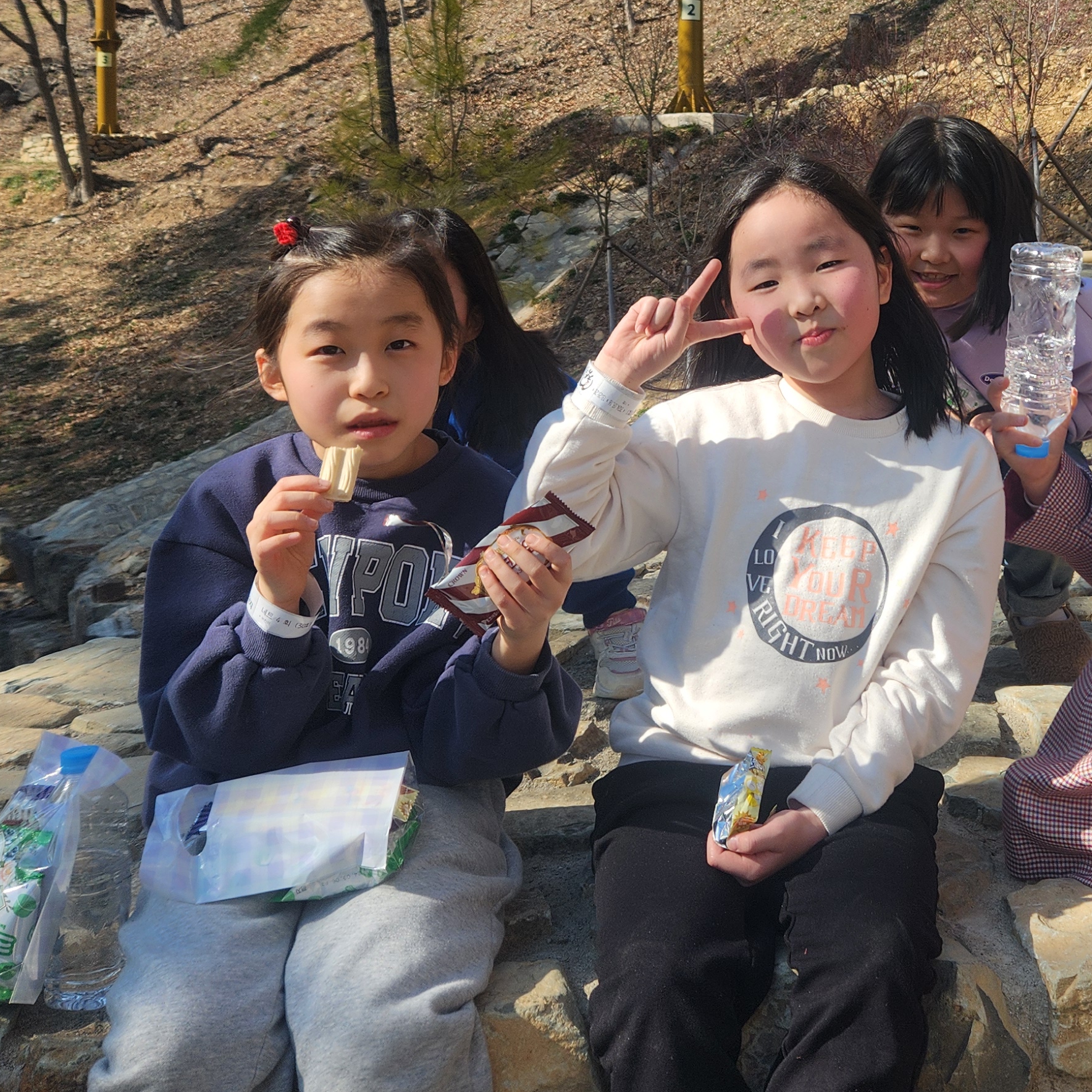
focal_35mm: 46
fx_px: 1642
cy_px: 223
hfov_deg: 35.8
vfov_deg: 35.6
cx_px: 844
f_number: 1.8
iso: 20
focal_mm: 5.4
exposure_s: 1/1090
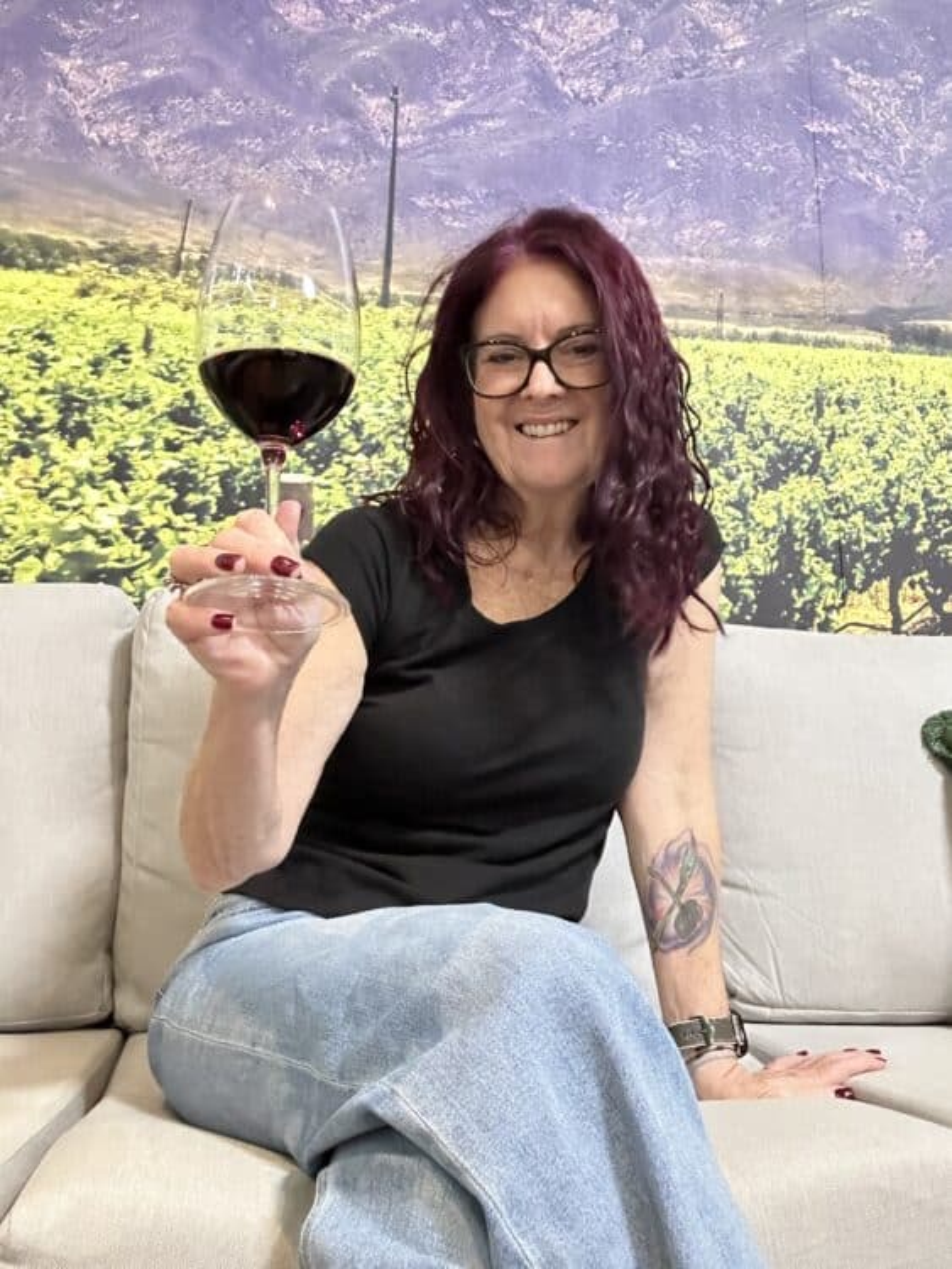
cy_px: 634
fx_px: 1099
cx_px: 476
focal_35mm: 30
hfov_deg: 46.8
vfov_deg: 59.9
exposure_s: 1/30
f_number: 1.9
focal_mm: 2.69
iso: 640
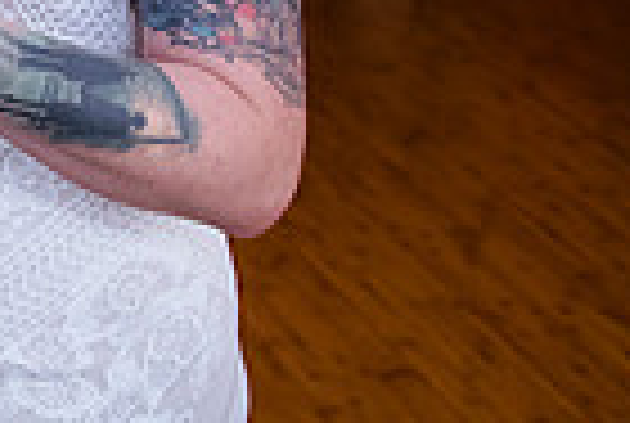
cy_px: -385
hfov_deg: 16.6
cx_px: -483
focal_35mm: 104
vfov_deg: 12.0
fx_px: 1824
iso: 3200
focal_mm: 24
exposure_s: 1/250
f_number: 3.5
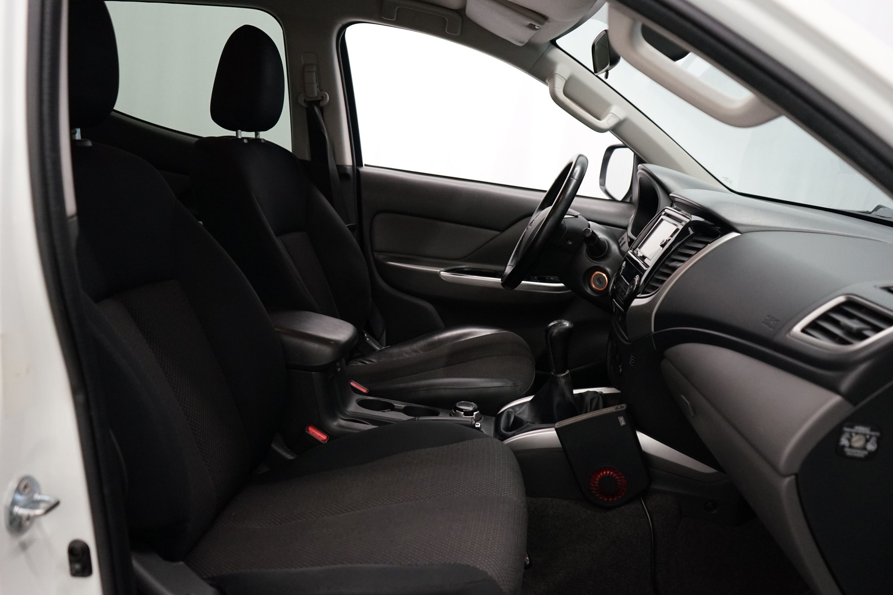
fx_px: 719
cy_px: 298
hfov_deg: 63.7
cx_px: 446
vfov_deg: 45.0
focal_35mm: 29
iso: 2500
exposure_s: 1/160
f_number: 3.5
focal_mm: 29
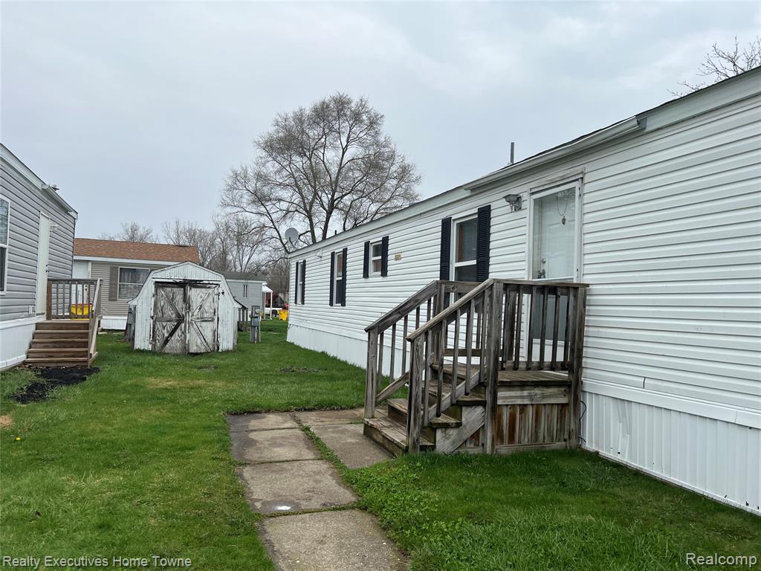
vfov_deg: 53.1
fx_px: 572
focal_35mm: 26
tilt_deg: +0.7
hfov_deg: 67.3
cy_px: 286
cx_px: 380
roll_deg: -0.9
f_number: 1.5
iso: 50
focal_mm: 5.7
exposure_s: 1/2632
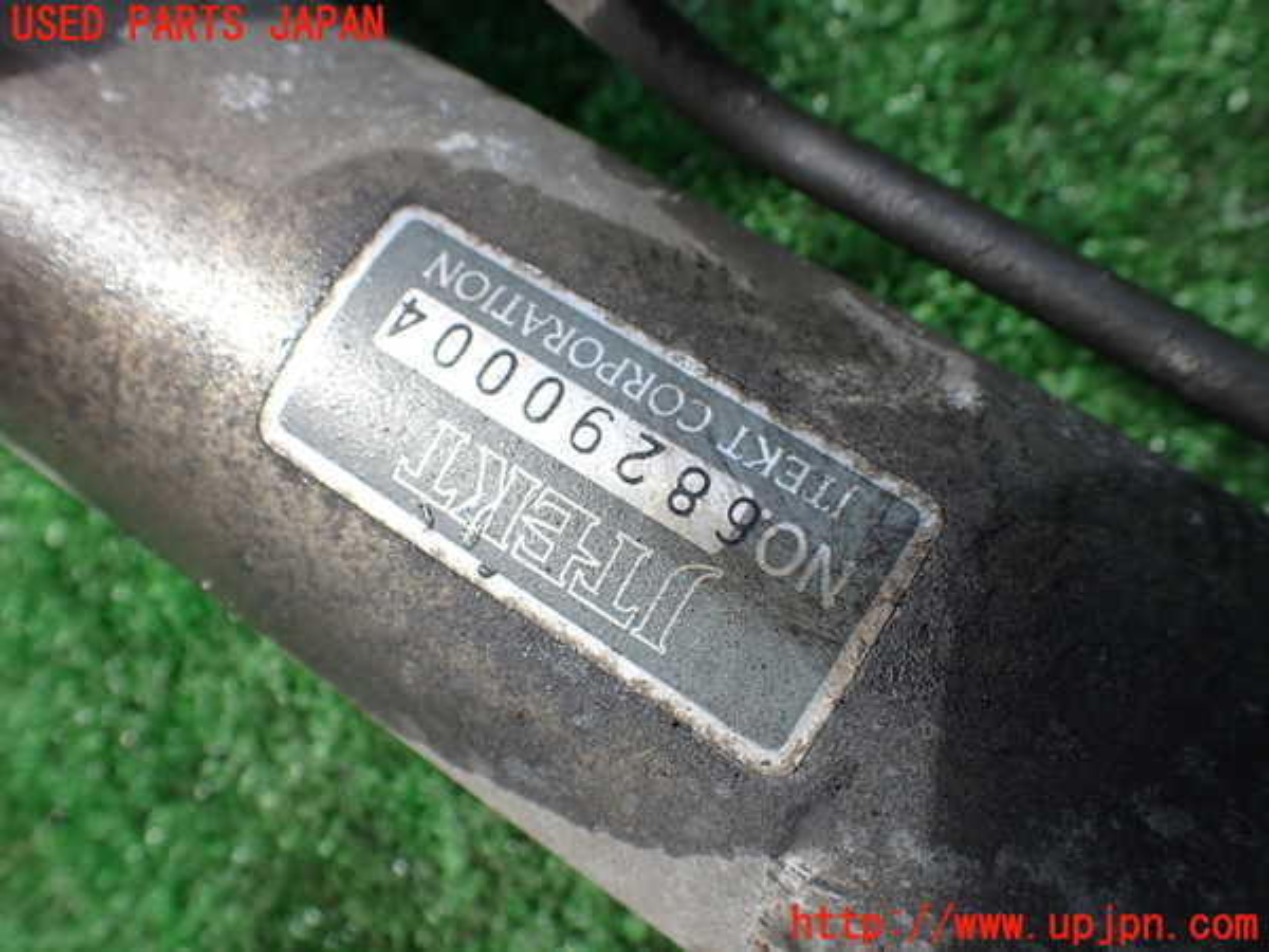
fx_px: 1100
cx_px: 634
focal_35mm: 30
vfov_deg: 46.8
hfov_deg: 60.0
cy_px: 476
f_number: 3.2
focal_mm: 5.4
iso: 100
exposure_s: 1/640
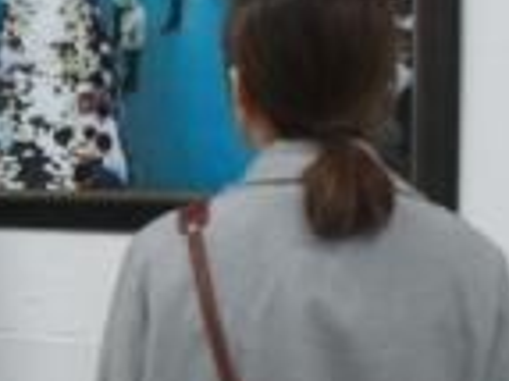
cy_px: 292
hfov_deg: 16.6
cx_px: -210
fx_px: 1616
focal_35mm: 110
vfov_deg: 13.4
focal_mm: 6.3
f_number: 3.2
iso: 200
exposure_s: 1/15
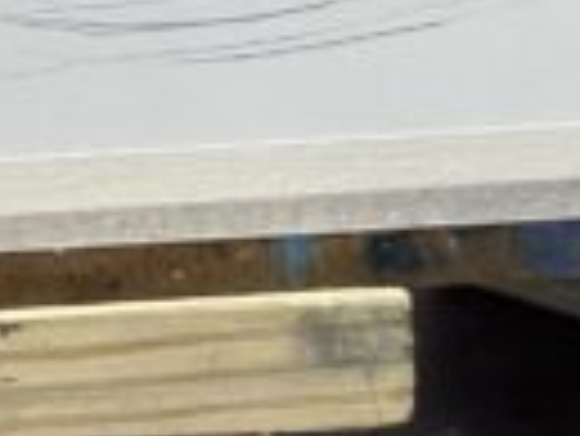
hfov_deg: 8.0
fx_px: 3388
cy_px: -117
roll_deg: +5.0
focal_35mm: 202
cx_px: -1331
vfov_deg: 7.3
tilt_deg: -23.0
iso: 64
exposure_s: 1/100
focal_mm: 5.1
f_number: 1.6
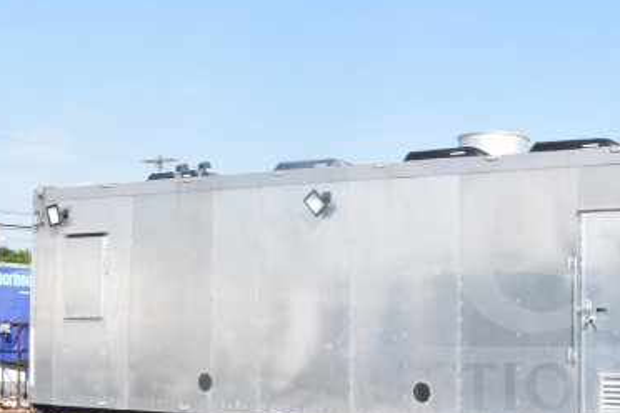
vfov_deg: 22.8
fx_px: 1016
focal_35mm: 59
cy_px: 294
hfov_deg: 33.0
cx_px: 492
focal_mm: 24
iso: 1250
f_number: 25
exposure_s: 1/160
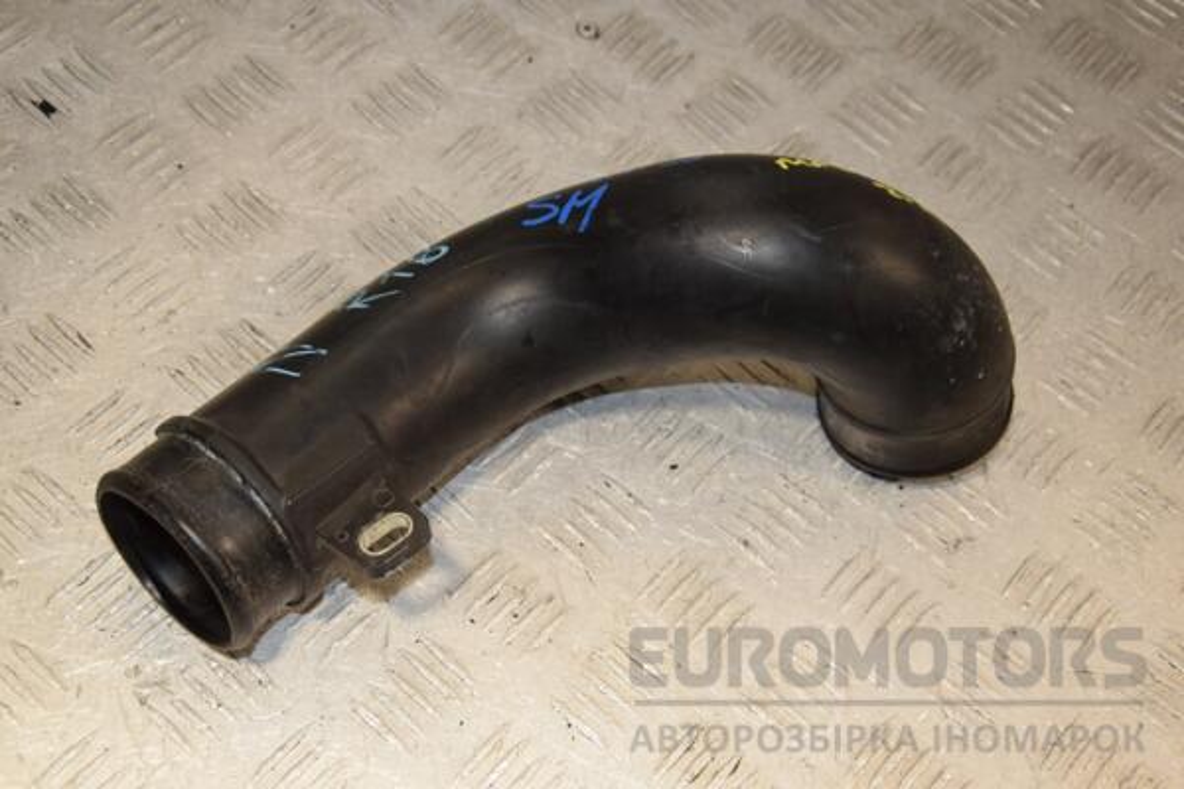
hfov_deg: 35.1
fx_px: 1875
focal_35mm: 57
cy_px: 394
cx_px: 592
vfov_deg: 23.8
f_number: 6.3
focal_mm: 38
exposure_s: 1/200
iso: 800
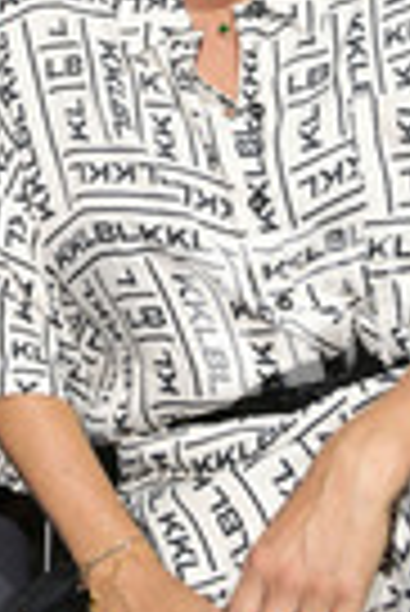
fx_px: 1602
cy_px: 68
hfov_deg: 14.4
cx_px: 5
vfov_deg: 21.2
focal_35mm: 94
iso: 2000
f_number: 4
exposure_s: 1/50
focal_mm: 32
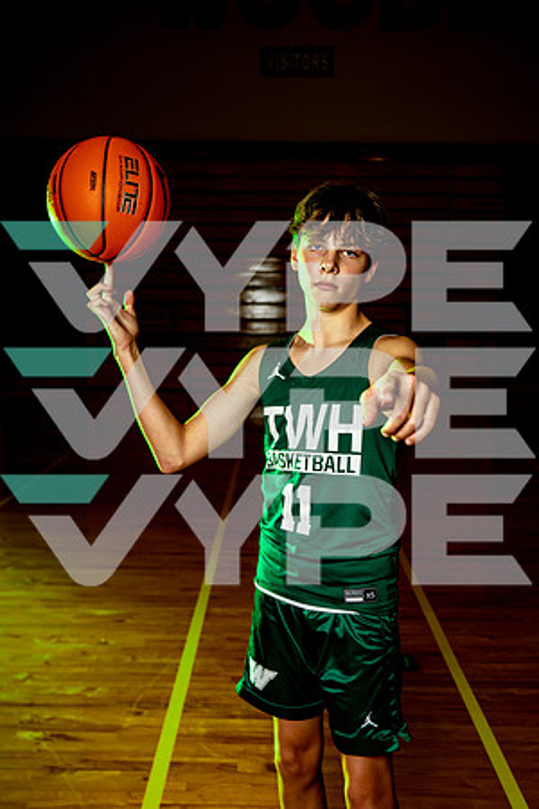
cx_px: 270
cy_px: 404
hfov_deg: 35.9
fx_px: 831
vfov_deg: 51.9
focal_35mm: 37
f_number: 5
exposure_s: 1/250
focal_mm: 37
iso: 200
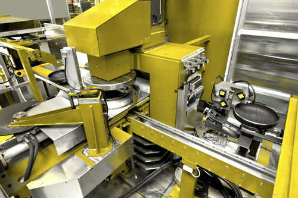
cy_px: 99
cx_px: 149
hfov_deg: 78.6
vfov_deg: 57.2
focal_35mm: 22
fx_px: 182
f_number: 13
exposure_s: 1/2
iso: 320
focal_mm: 22
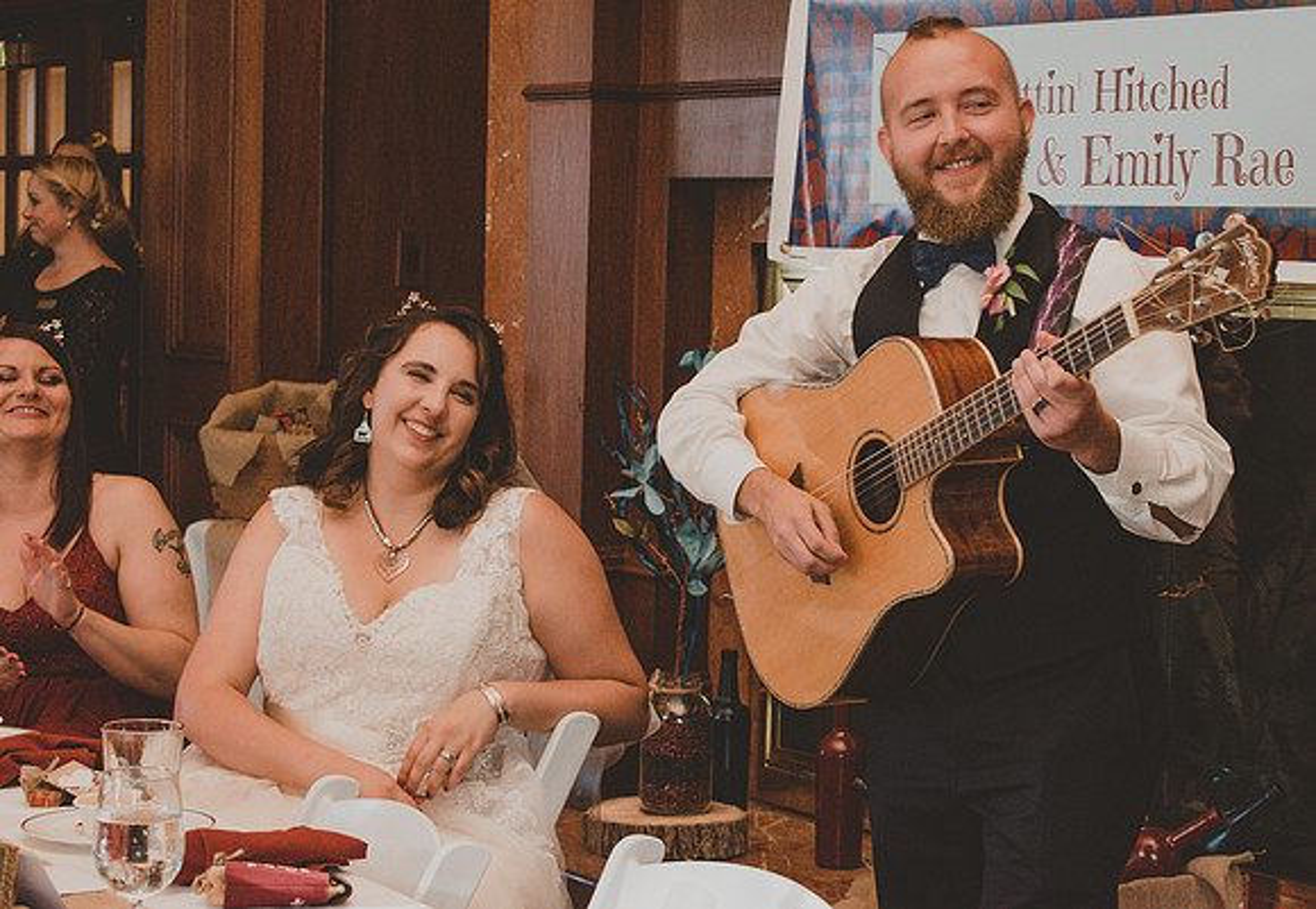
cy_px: 419
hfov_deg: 25.2
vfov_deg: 17.6
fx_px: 2943
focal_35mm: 80
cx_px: 736
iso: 4000
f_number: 5.3
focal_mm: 48
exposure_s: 1/60
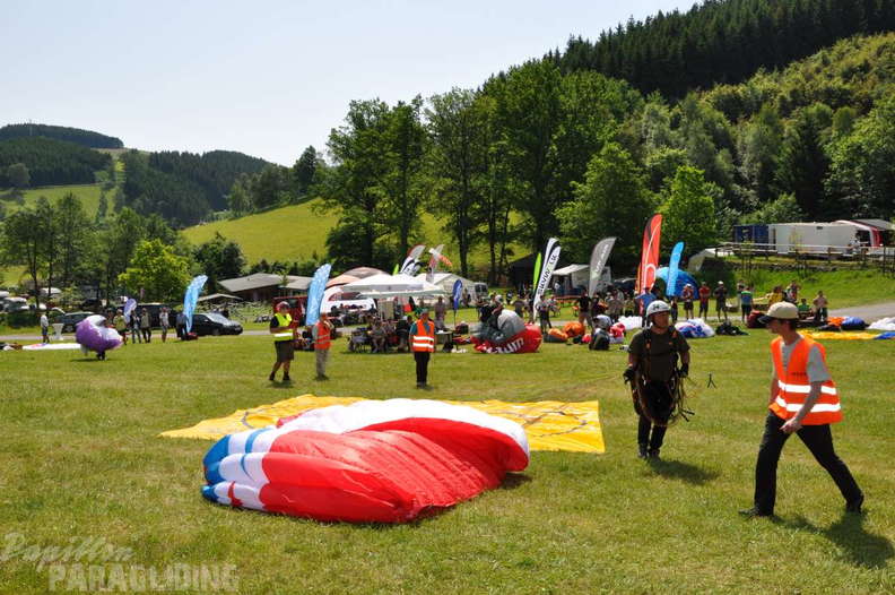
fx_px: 894
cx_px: 448
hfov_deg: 53.2
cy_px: 298
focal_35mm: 36
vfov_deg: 36.8
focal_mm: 24
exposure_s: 1/200
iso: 200
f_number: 13
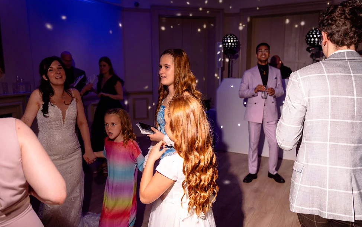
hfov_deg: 62.9
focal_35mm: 30
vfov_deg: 41.8
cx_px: 172
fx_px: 296
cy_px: 126
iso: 800
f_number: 2.8
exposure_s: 1/200
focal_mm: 28
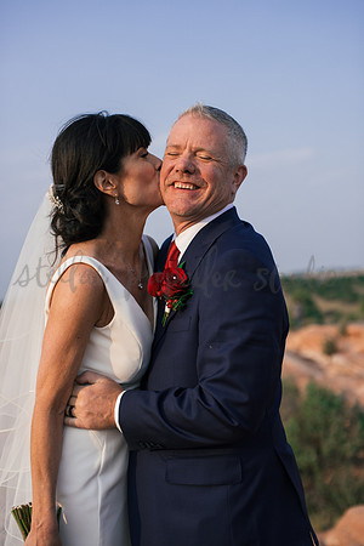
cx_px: 182
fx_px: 758
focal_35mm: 50
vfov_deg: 39.6
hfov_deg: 27.0
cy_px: 273
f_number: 2.8
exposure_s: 1/1250
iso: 125
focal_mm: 50
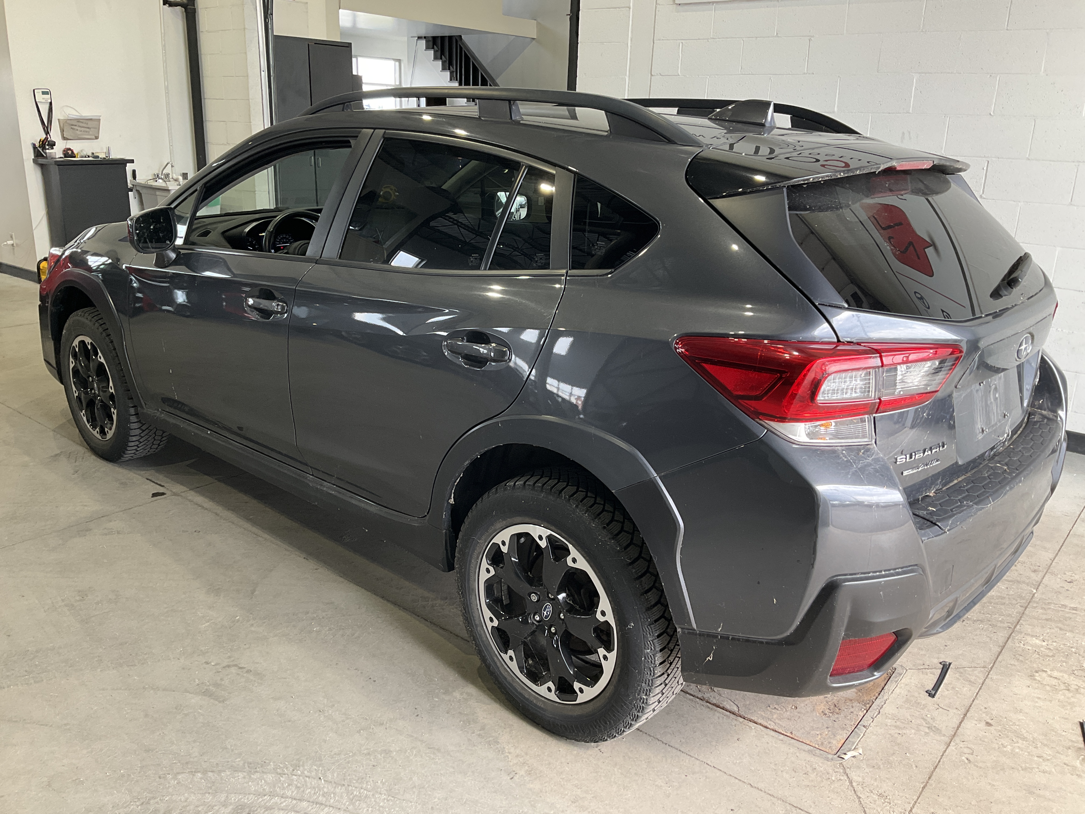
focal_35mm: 29
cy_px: 407
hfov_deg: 61.7
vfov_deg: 48.2
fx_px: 909
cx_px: 542
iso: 64
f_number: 1.8
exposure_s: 1/122
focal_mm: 3
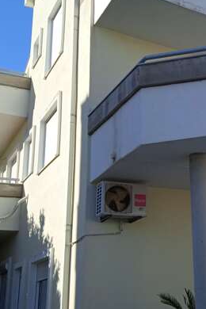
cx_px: 239
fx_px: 438
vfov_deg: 38.9
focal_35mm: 51
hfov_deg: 24.3
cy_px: 147
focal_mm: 3.43
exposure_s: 1/850
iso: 100
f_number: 2.2
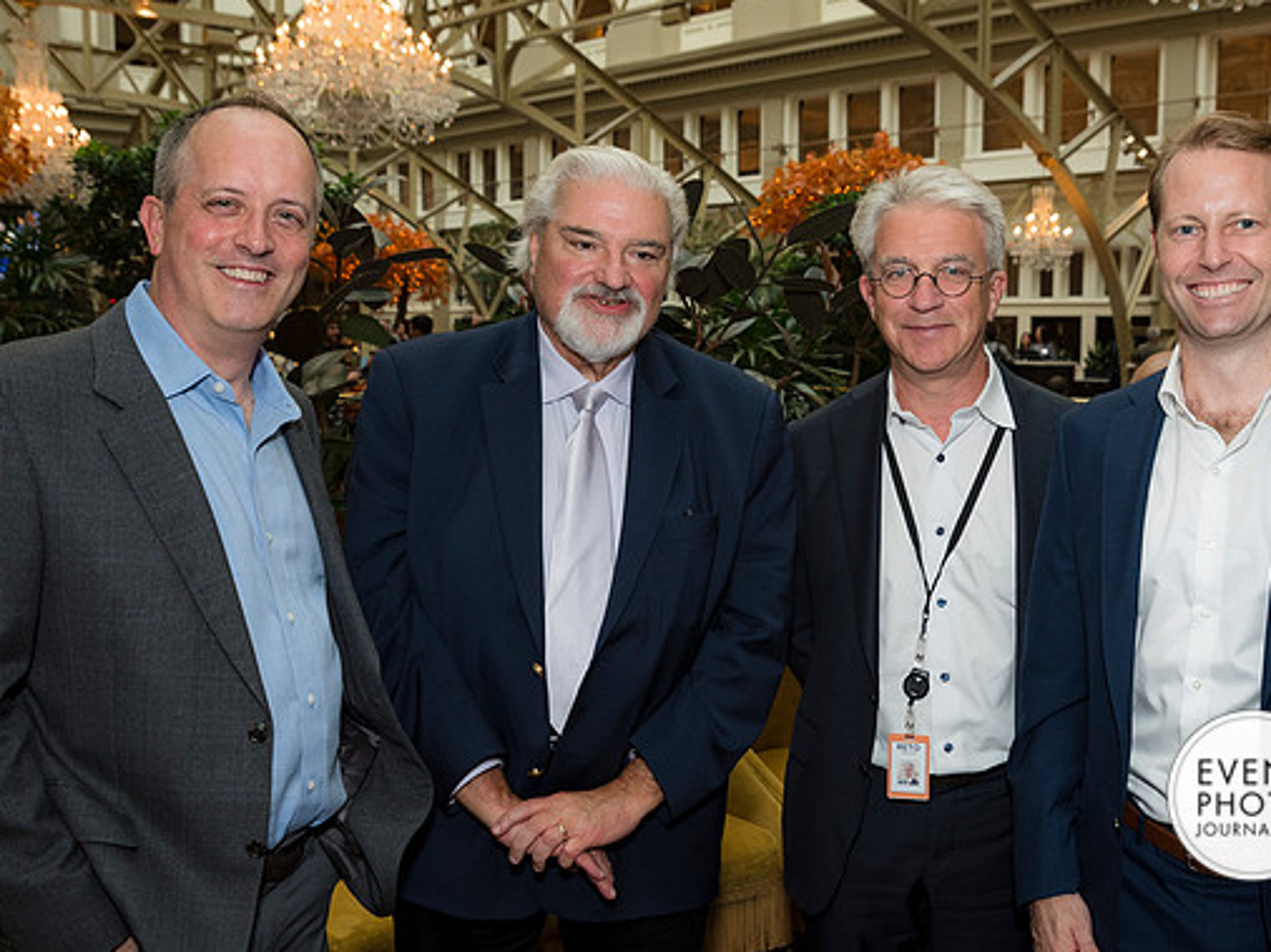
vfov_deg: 44.1
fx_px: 1174
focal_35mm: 32
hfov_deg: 56.7
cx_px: 693
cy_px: 476
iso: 800
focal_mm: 29
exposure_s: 1/125
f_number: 5
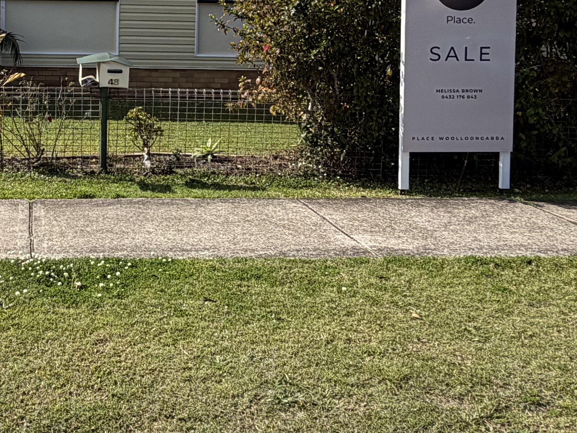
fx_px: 850
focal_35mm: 51
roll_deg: -1.2
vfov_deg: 27.5
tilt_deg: -4.2
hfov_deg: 35.5
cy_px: 45
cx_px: 71
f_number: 2.2
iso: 20
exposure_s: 1/955
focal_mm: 2.22
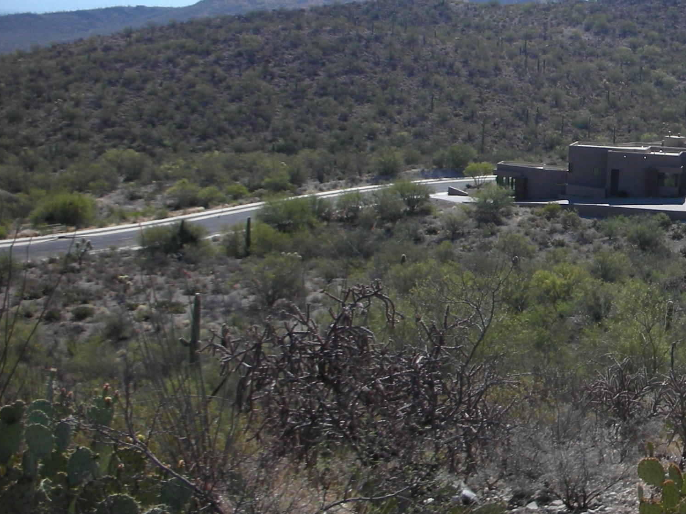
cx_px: 665
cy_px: 130
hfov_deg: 26.5
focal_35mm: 70
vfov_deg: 20.8
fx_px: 1387
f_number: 8.5
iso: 50
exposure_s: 1/104
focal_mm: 5.8
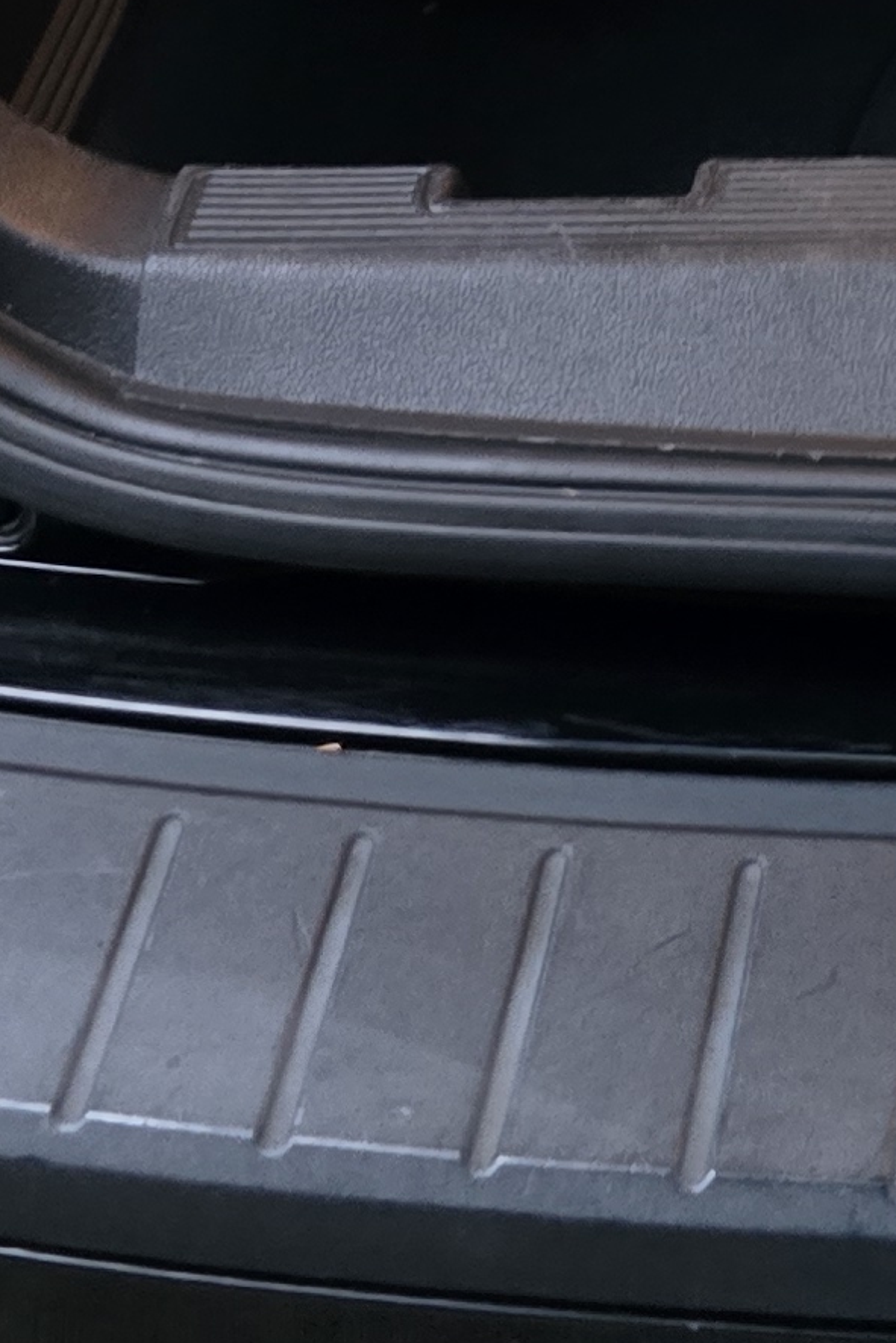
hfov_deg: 11.9
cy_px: -923
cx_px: 1477
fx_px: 4030
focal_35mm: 108
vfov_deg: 16.4
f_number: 1.7
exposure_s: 1/15
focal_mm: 6.3
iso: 1600
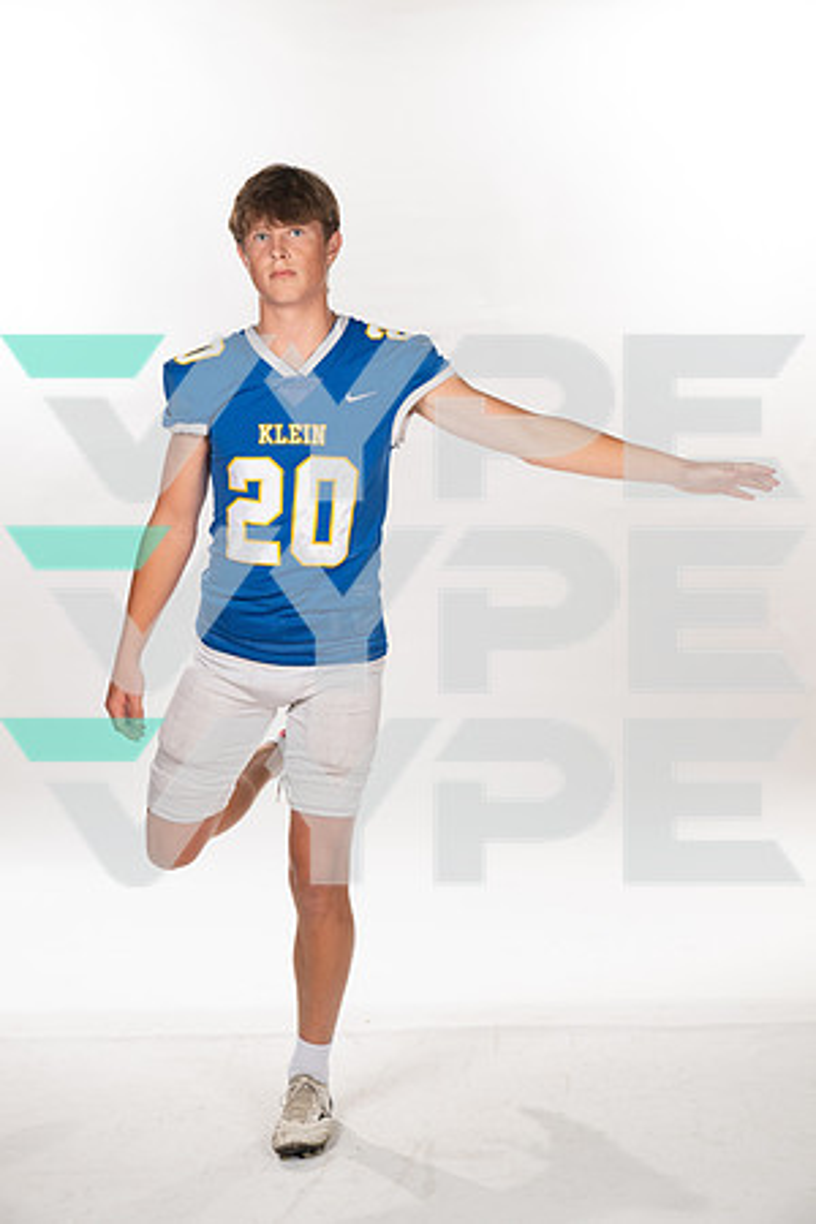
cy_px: 612
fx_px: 2244
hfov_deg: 20.6
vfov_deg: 30.5
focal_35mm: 66
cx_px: 408
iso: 800
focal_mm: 66
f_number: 7.1
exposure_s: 1/320
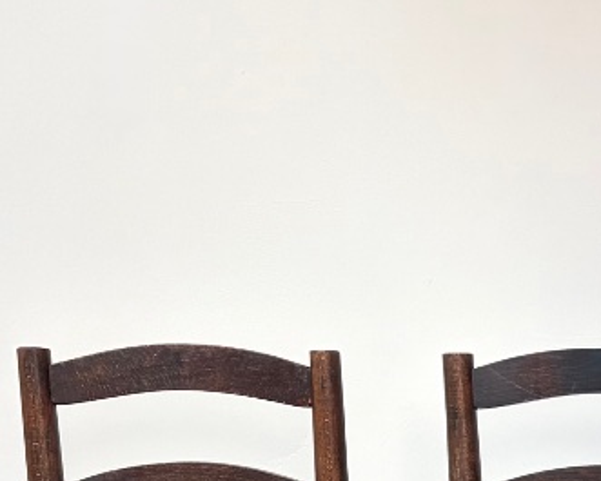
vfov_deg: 15.2
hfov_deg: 19.1
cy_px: 770
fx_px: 1637
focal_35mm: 92
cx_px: 799
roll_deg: +1.1
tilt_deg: -11.3
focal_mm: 5.96
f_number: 1.6
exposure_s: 1/50
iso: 250
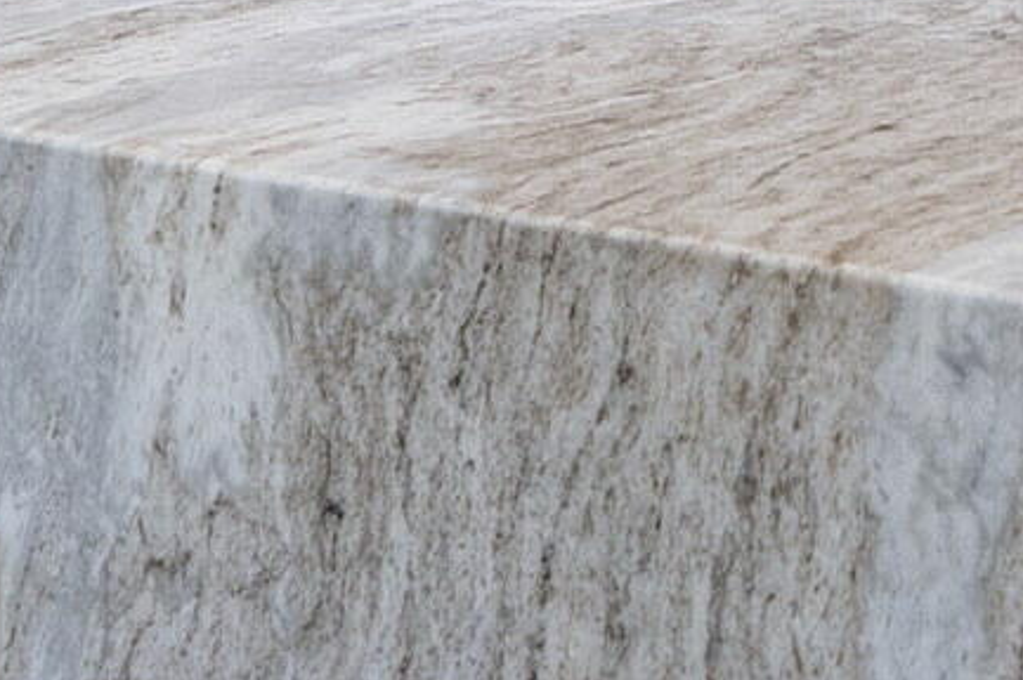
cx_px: 1725
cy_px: -607
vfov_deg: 10.4
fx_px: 3492
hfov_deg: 14.9
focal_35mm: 123
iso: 200
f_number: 7.1
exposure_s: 1/4
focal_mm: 19
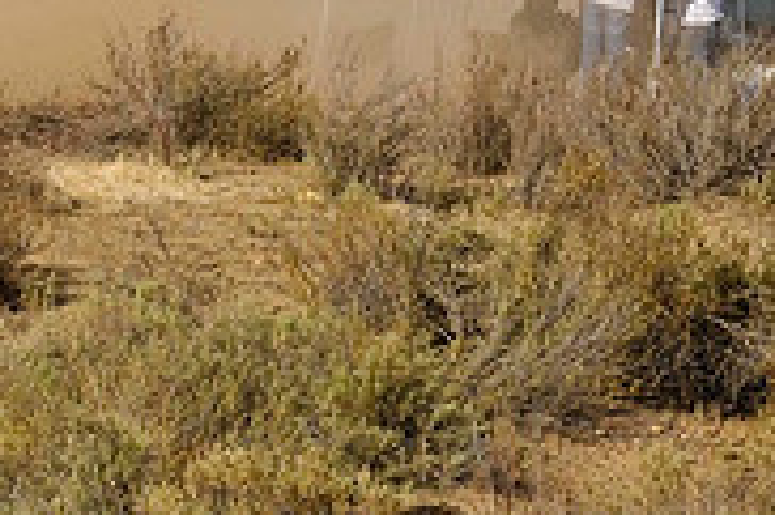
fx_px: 7958
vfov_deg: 3.7
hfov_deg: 5.5
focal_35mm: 370
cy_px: 515
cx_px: -434
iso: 640
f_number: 18
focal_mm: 116
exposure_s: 1/500
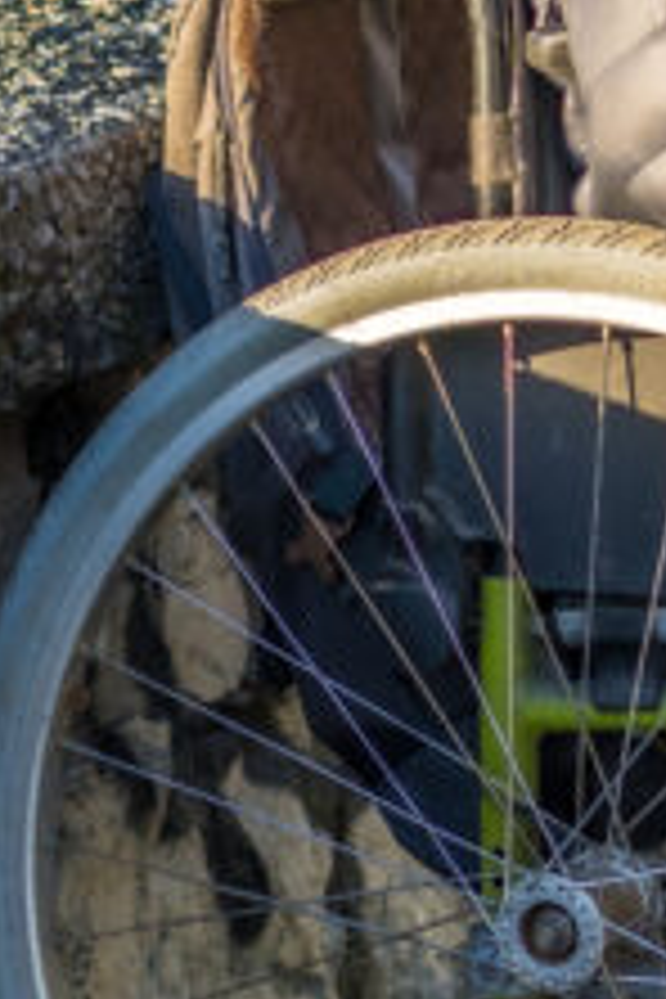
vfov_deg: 8.1
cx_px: 1312
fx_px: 7048
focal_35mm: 254
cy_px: 68
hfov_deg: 5.3
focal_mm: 55
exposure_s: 1/1250
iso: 100
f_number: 2.8
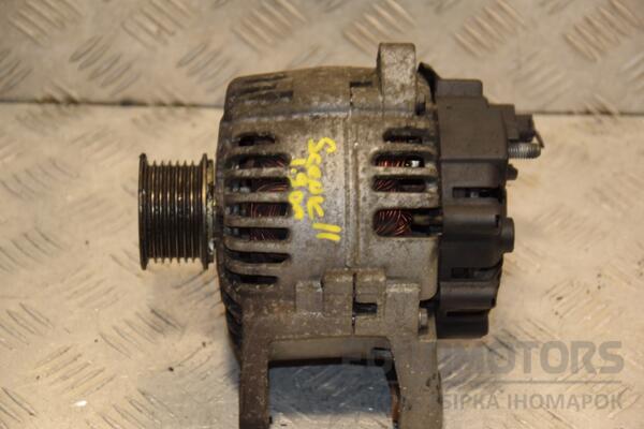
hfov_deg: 18.2
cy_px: 214
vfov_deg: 12.2
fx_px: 2012
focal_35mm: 112
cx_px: 322
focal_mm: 75
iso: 800
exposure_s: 1/160
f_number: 5.3
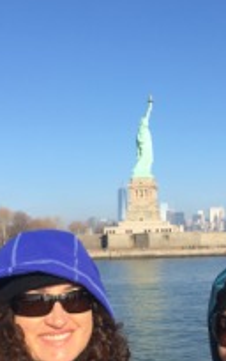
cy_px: 290
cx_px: 129
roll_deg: +2.5
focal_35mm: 55
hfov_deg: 23.6
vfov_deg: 35.6
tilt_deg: -4.1
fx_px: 540
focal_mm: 4.15
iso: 25
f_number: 2.2
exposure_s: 1/1166
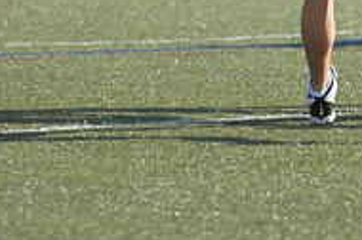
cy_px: -115
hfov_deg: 2.0
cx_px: 408
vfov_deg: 1.4
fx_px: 10139
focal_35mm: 1010
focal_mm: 220
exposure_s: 1/5000
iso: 1600
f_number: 4
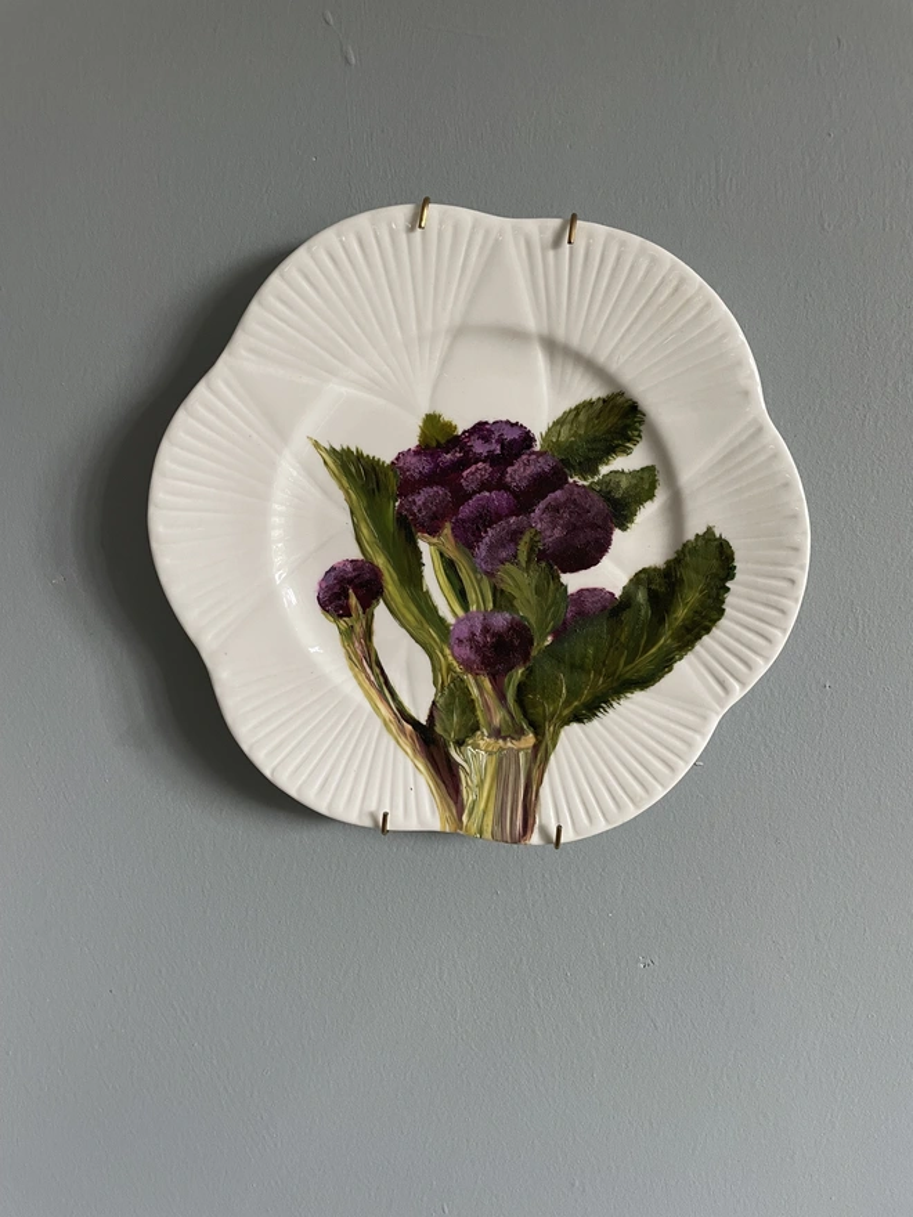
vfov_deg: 67.3
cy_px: 608
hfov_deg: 53.1
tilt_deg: -9.3
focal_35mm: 26
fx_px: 914
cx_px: 456
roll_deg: +0.5
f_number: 1.6
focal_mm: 4.2
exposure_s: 1/62
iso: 125
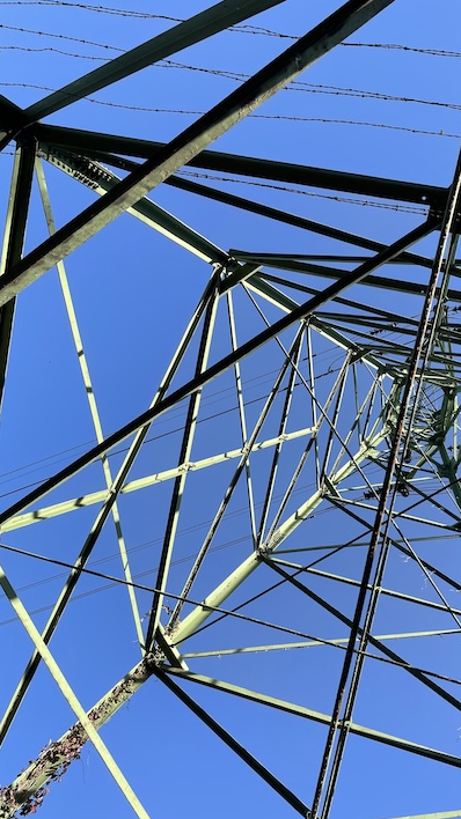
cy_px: 403
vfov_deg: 66.1
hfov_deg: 39.6
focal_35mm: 29
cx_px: 312
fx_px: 631
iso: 32
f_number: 1.6
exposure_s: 1/1092
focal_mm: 4.2
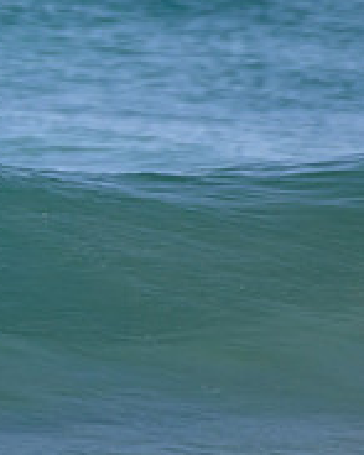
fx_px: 45850
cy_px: 67
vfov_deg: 0.6
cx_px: -364
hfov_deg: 0.5
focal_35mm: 3402
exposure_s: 1/2000
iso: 1250
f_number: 11
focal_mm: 1000
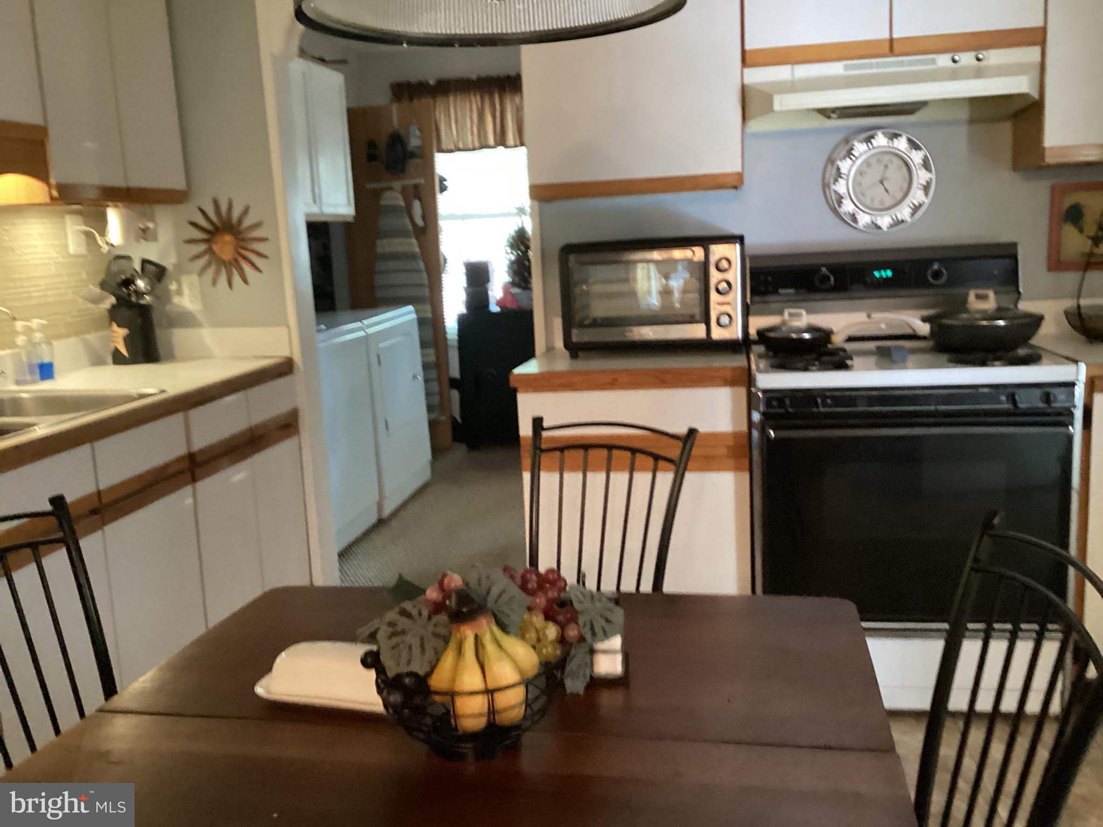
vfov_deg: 45.4
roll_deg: +2.2
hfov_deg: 58.4
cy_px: 414
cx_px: 552
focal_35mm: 31
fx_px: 988
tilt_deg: -8.0
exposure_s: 1/30
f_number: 2.4
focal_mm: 3.3
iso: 640
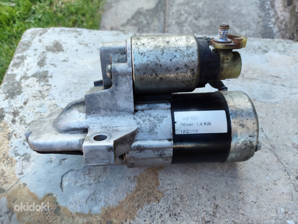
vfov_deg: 54.9
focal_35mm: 25
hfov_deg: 69.3
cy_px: 112
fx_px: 215
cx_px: 149
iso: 80
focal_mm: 4.71
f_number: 1.79
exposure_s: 1/100
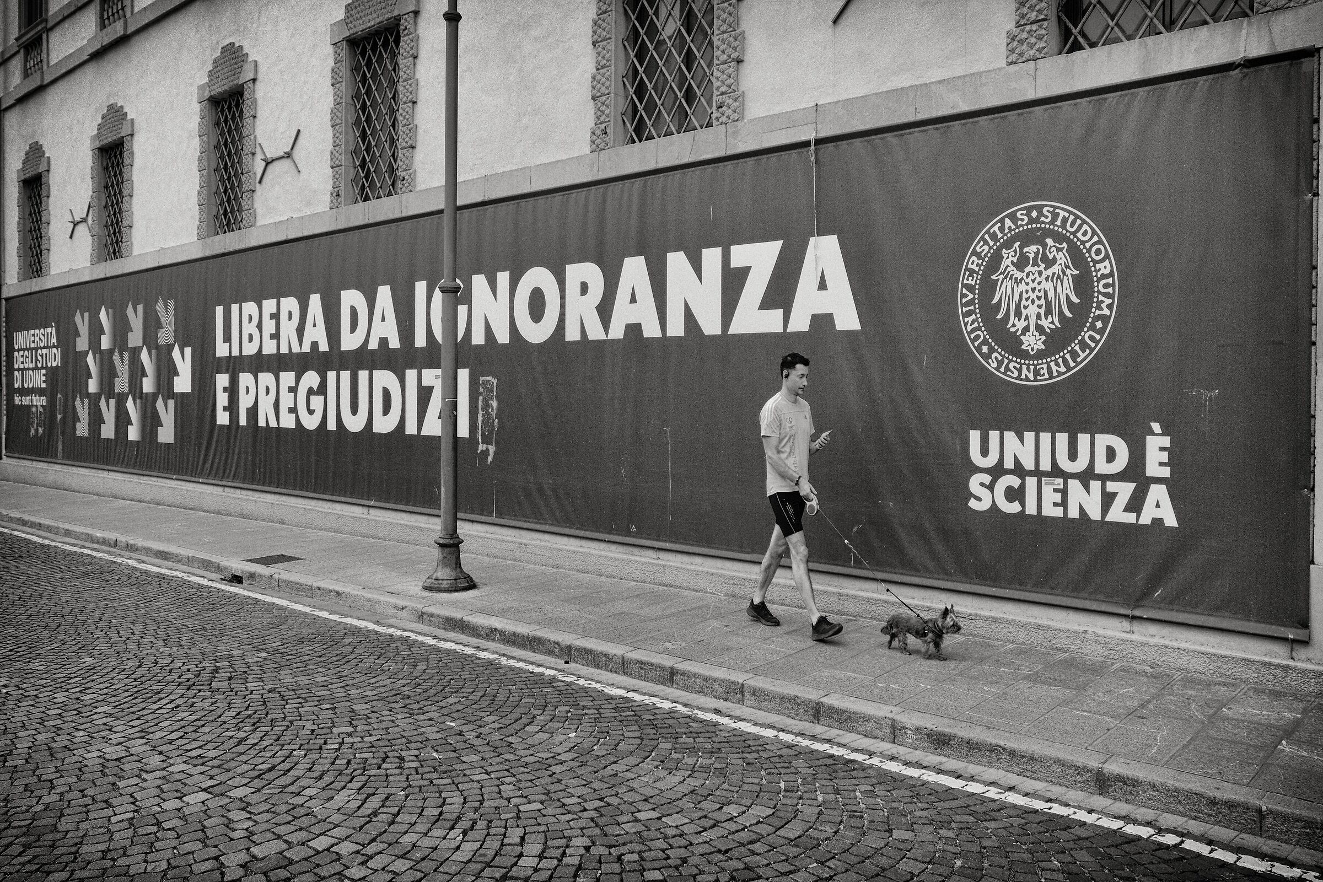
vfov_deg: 47.9
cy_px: 441
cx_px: 662
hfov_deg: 67.4
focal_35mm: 27
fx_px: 992
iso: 200
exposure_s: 1/280
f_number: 5
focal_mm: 18
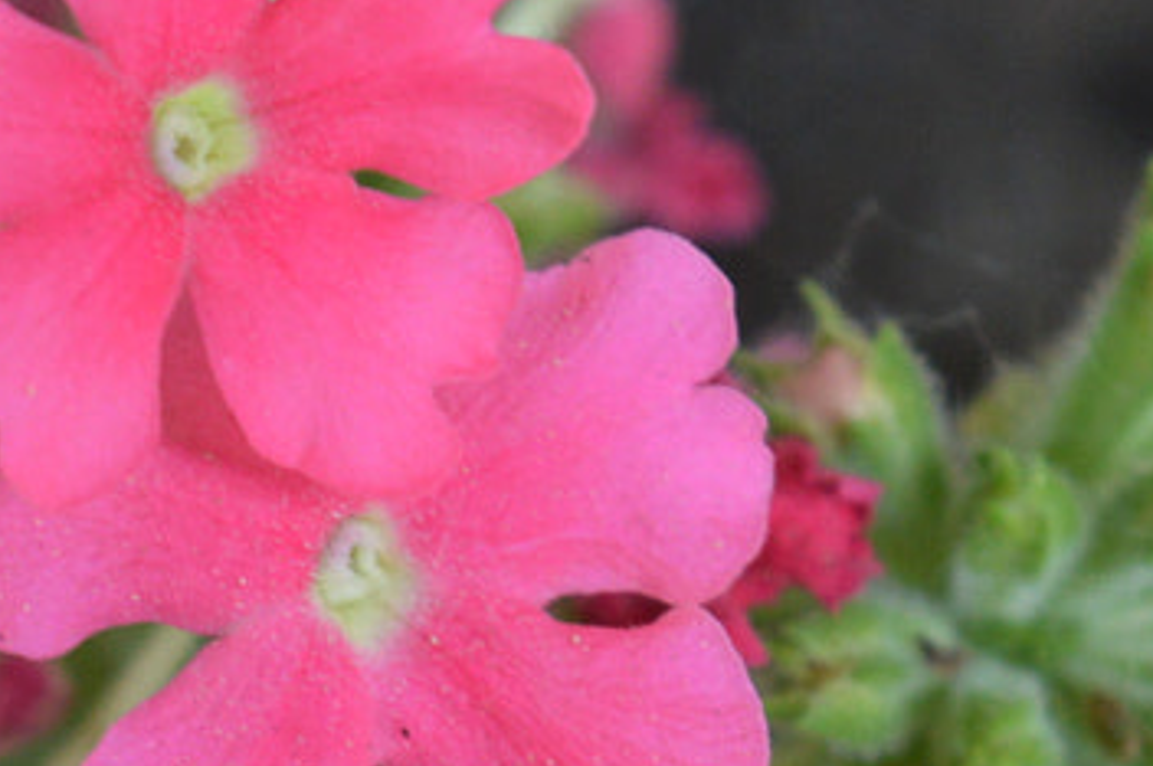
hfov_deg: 6.0
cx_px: -301
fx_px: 10911
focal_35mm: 341
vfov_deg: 4.0
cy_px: 717
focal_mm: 50
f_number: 8
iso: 400
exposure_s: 1/125
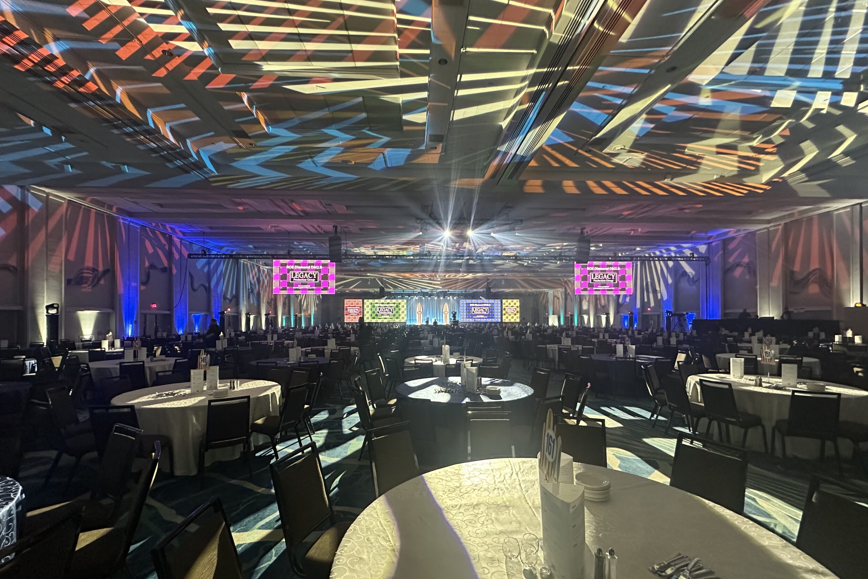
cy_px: 317
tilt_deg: +0.6
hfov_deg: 100.4
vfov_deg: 77.1
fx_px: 362
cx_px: 433
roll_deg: +0.5
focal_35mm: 15
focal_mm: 2.22
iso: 800
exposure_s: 1/60
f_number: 2.2
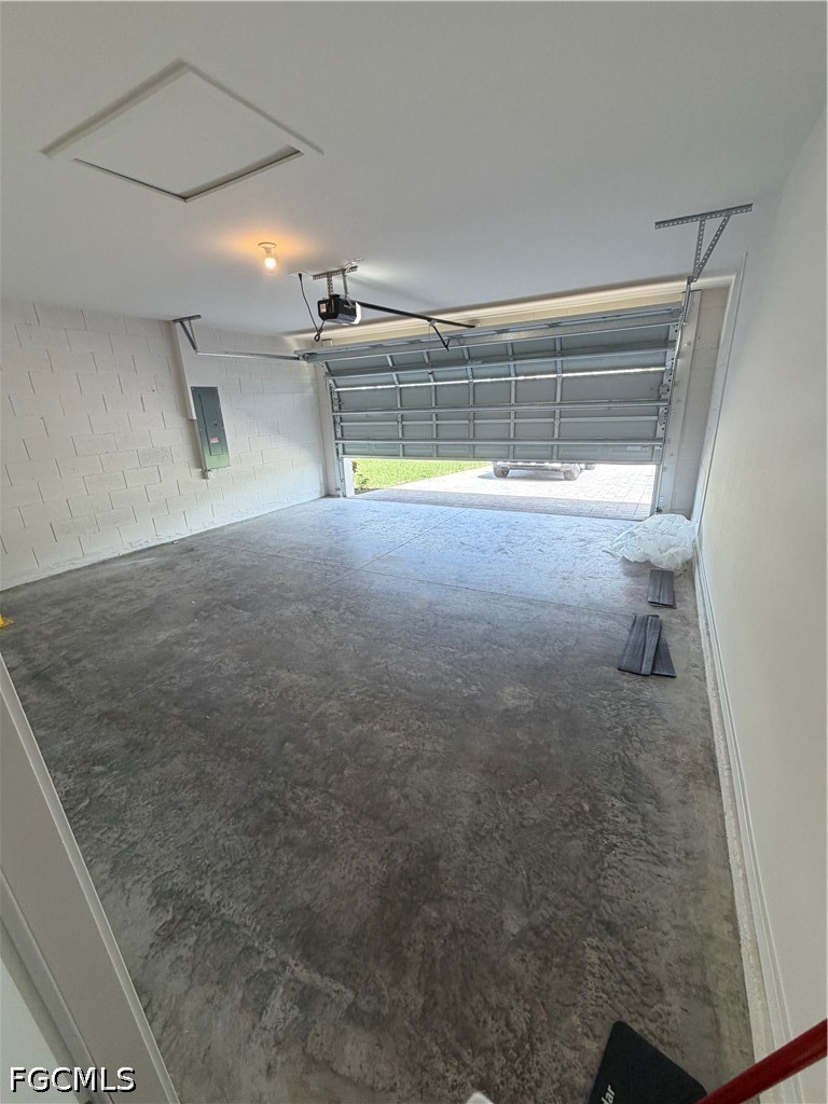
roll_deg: +2.2
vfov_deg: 102.1
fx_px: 446
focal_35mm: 14
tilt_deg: -17.7
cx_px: 414
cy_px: 552
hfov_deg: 85.7
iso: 125
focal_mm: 2.22
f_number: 2.2
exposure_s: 1/120
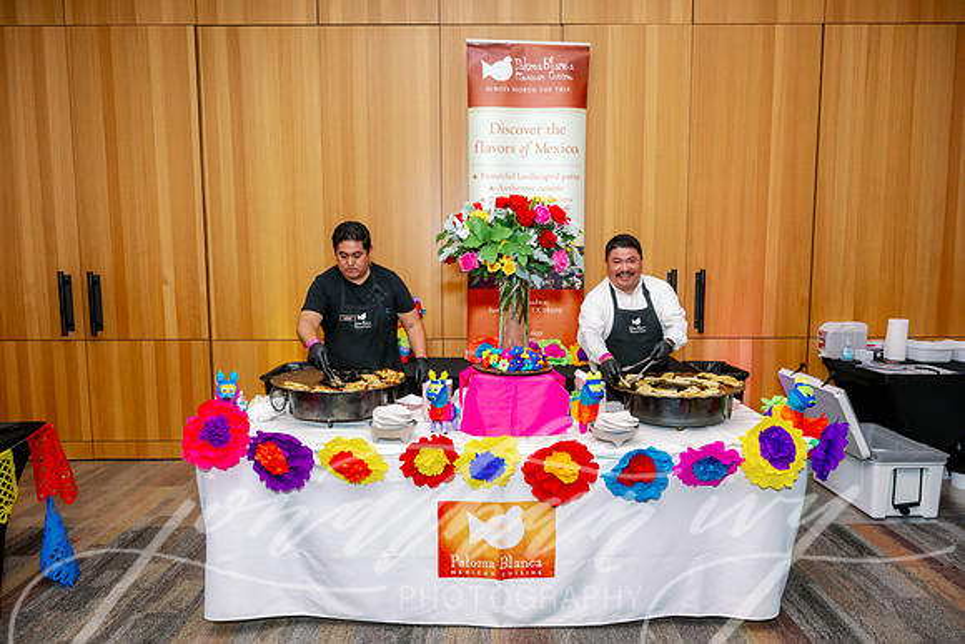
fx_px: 643
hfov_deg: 73.7
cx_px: 482
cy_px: 322
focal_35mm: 24
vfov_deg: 53.2
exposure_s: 1/200
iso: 1250
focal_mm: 24
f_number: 8
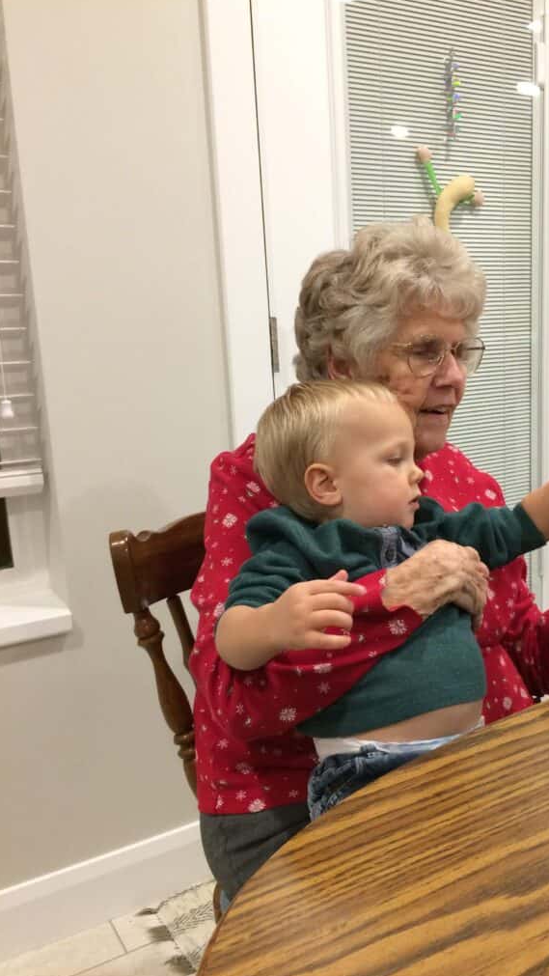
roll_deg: +1.3
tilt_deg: -14.8
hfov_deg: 36.3
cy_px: 488
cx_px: 367
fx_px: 828
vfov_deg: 61.0
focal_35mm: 32
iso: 160
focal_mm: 4.15
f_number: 2.2
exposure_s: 1/30
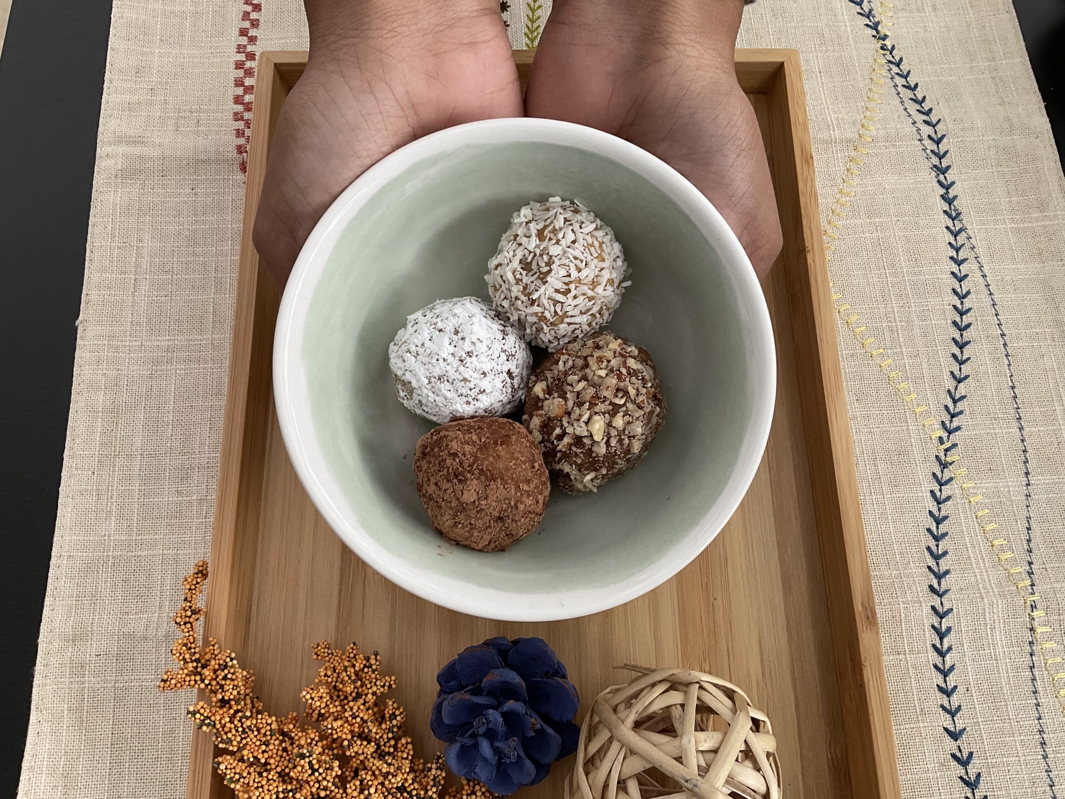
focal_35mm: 29
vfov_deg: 48.2
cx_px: 532
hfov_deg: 61.7
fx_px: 892
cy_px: 400
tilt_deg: -72.5
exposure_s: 1/75
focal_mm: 3
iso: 64
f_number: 1.8
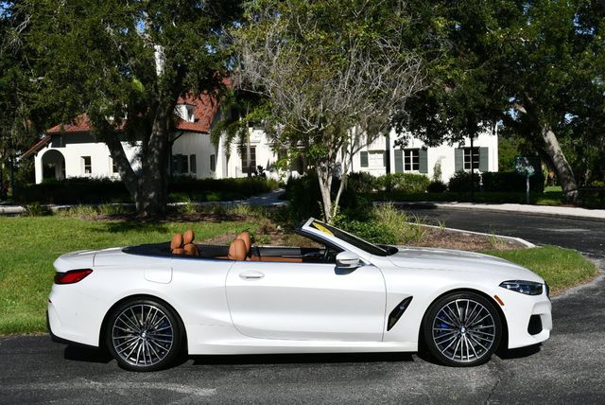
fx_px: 807
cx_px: 302
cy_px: 202
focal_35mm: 48
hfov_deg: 41.1
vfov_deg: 28.1
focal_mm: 24
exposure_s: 1/320
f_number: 9
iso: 100
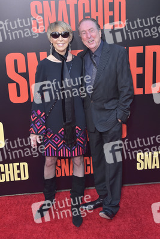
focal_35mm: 48
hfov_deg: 28.1
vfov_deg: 41.1
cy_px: 120
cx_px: 80
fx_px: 320
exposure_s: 1/320
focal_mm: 48
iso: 500
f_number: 6.3
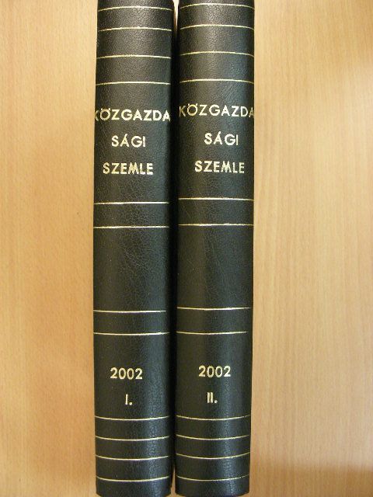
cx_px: 186
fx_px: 589
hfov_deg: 35.1
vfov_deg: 45.8
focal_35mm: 41
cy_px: 248
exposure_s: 1/16
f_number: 3.5
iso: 200
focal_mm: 6.8
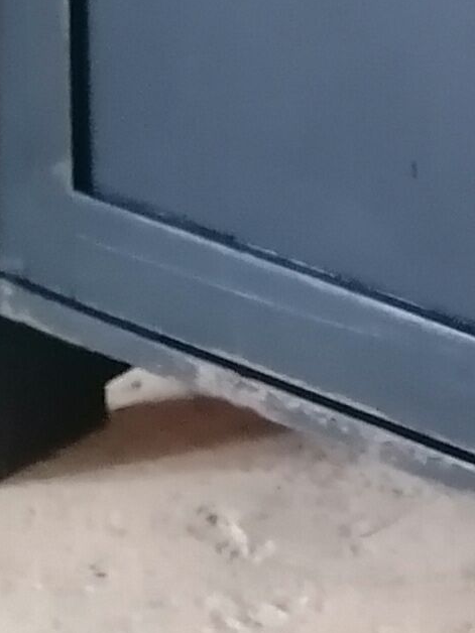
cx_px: 1221
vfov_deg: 10.7
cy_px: -571
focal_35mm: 172
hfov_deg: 7.9
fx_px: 3147
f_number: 1.8
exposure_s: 1/25
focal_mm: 4.75
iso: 500
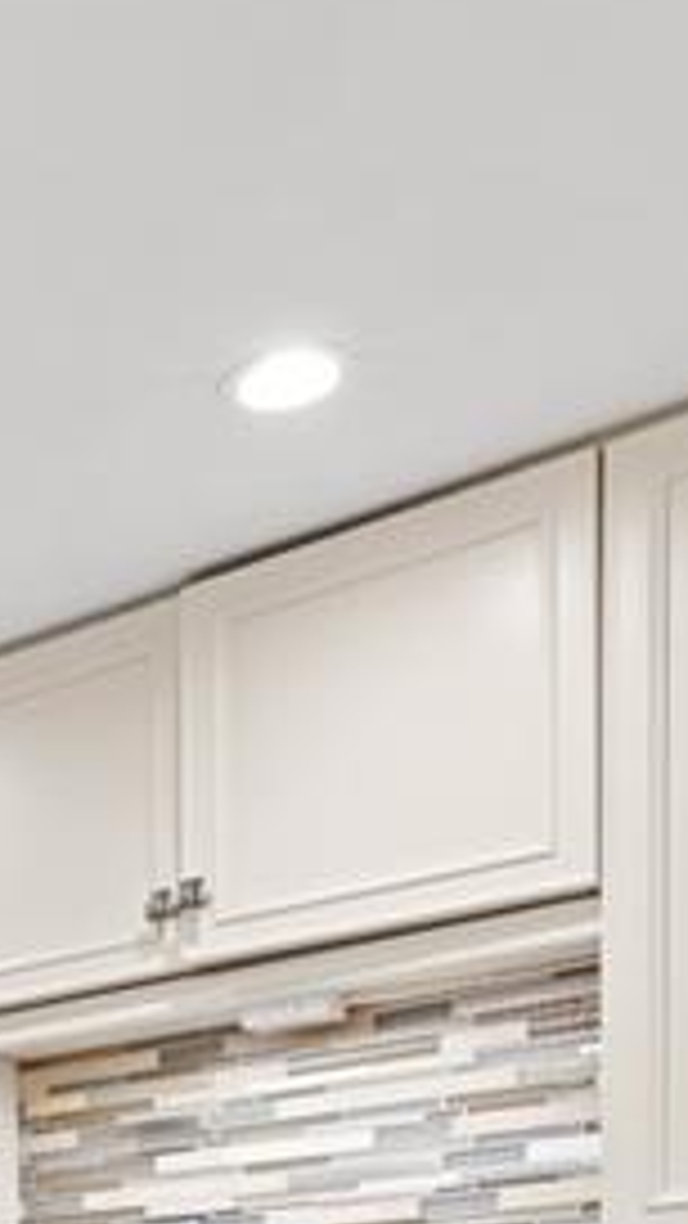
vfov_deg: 29.2
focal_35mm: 63
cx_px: -540
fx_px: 2043
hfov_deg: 16.2
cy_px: 1429
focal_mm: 16
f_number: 10
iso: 640
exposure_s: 1/6
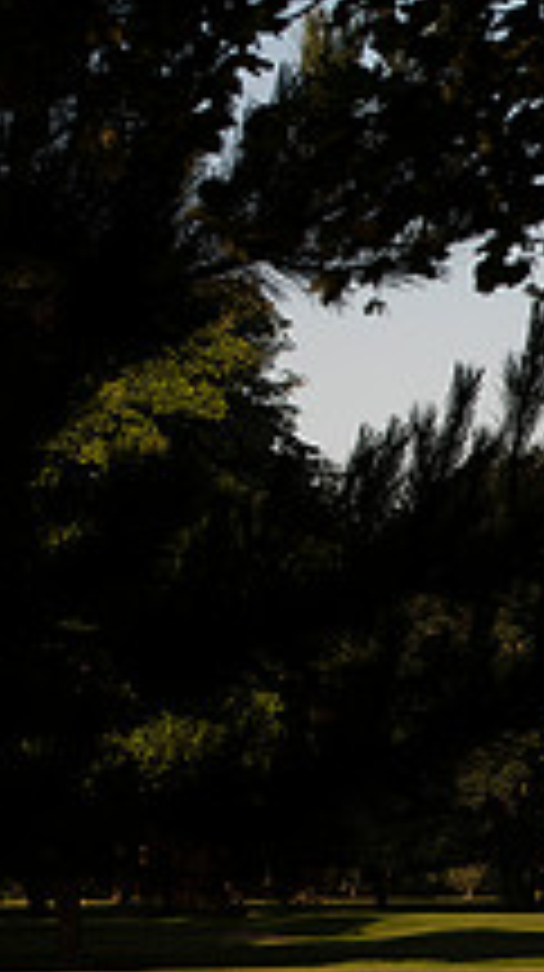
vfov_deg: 10.2
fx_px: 5428
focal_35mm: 211
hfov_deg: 5.6
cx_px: 1227
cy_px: 630
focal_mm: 75
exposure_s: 1/640
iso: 200
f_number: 7.1
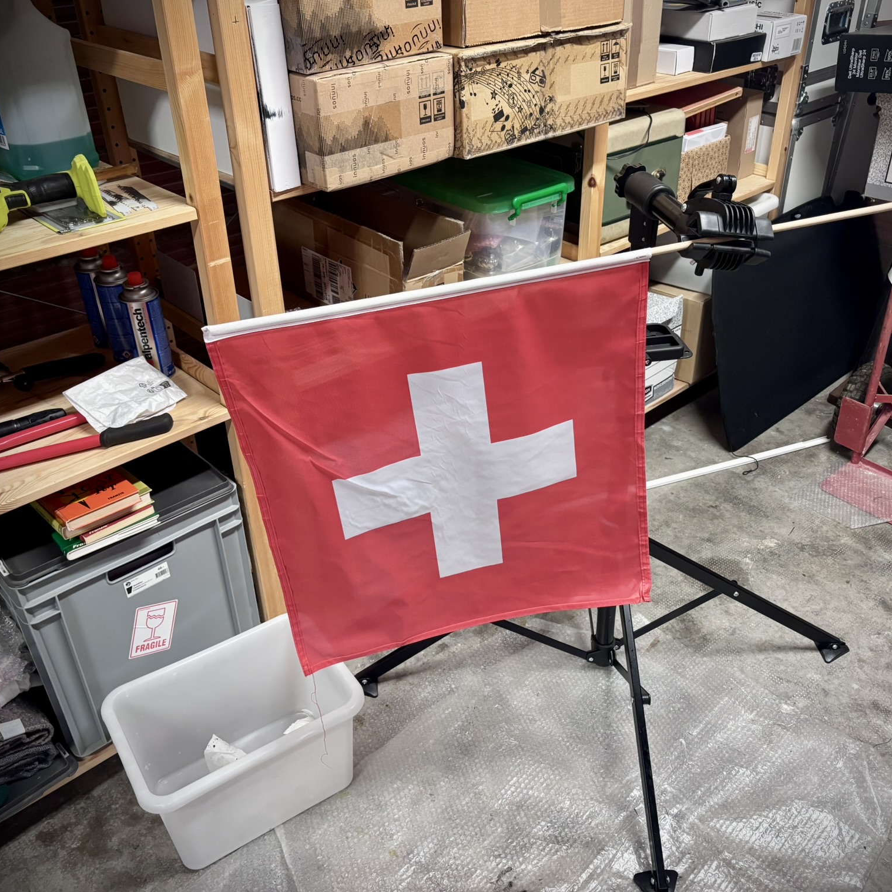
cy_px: 441
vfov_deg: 52.5
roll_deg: -0.7
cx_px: 502
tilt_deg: -33.2
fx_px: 904
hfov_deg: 52.4
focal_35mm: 31
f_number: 1.6
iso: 320
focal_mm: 5.96
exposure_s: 1/50
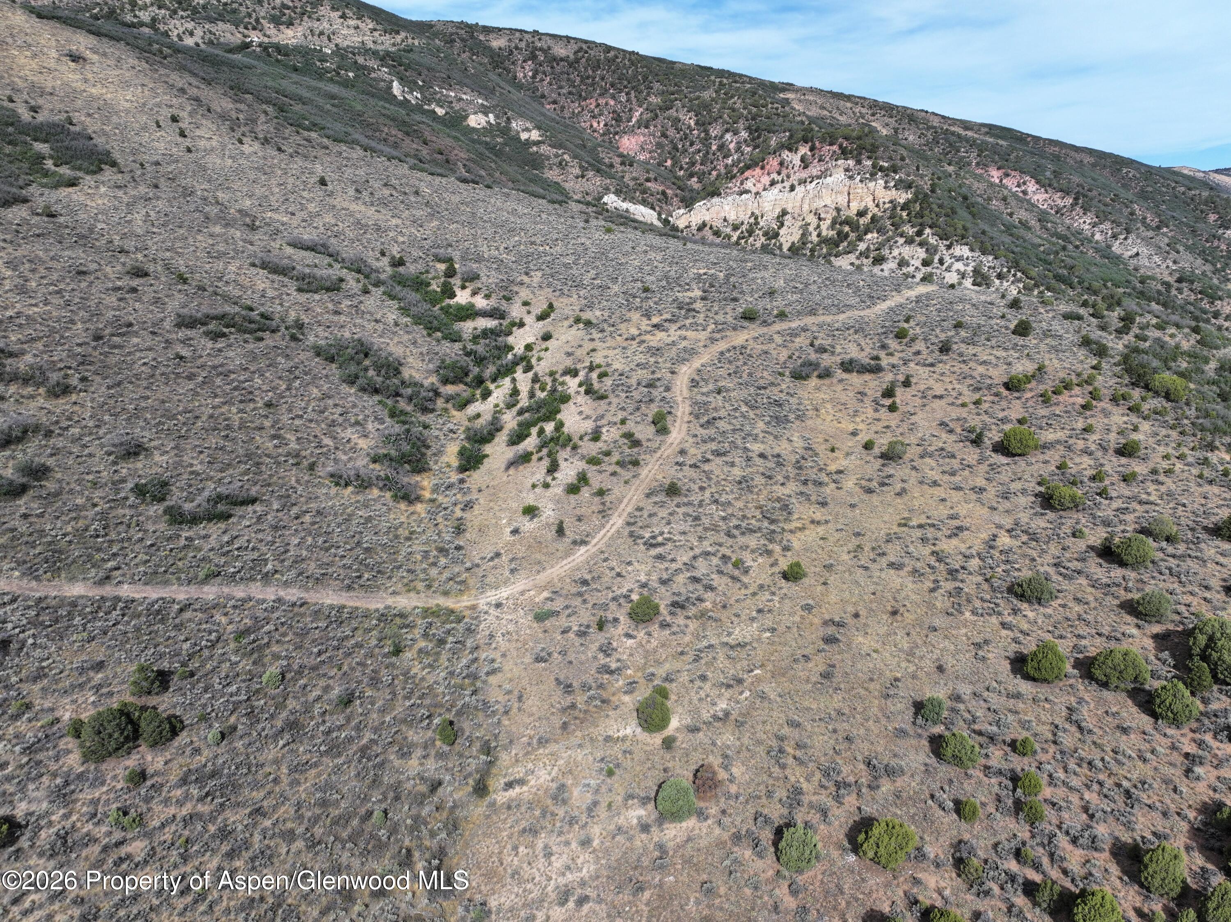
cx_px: 616
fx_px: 853
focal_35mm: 24
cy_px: 461
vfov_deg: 56.8
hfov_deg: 71.6
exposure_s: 1/1600
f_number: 2.8
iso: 120
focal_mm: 12.29
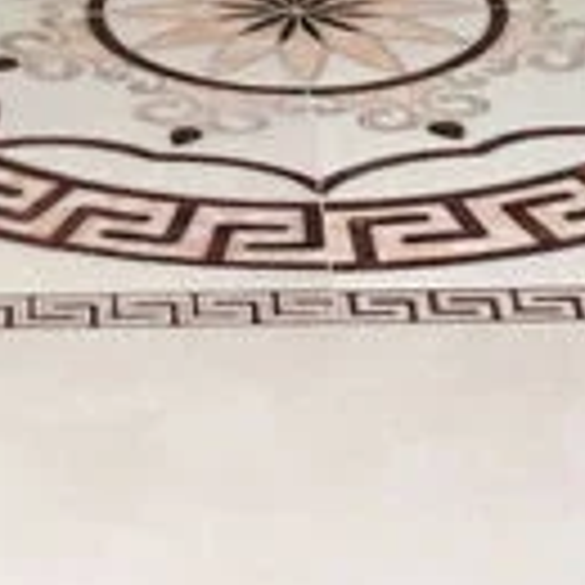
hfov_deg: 8.8
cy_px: -693
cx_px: 238
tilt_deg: -10.2
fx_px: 3786
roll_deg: +0.4
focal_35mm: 198
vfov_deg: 8.3
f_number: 2.2
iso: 32
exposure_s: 1/33
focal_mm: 4.15
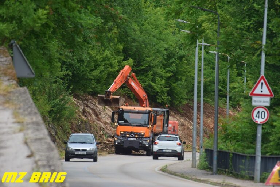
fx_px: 3500
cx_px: 140
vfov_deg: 3.1
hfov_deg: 4.6
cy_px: 94
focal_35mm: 450
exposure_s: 1/320
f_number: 5.6
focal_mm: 300
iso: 100
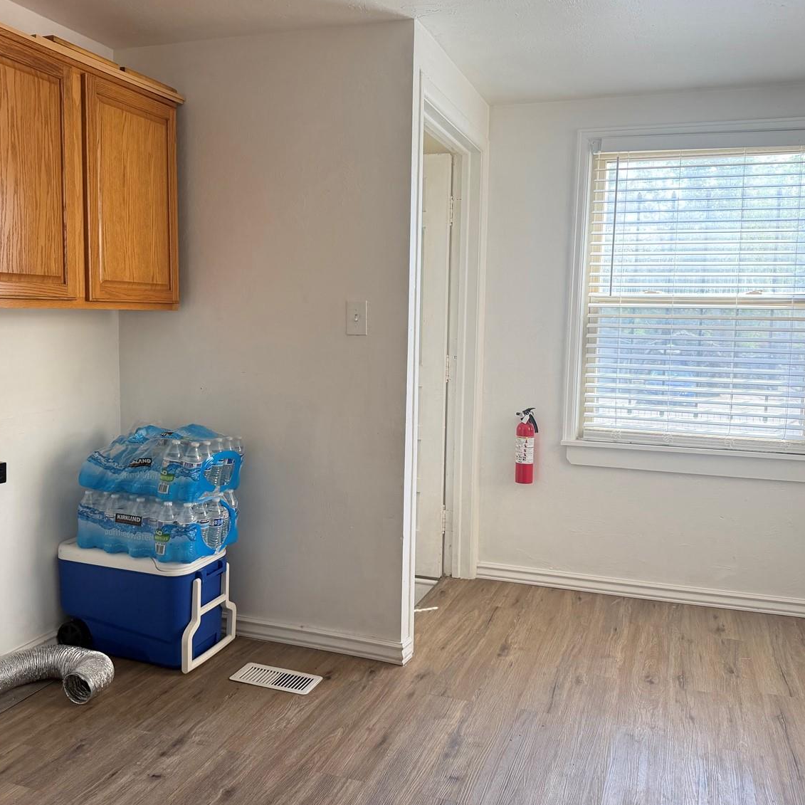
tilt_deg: -5.3
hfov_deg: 54.0
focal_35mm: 30
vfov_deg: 54.0
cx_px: 400
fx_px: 789
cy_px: 389
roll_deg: -1.2
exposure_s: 1/78
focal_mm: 6.76
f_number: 1.78
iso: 200
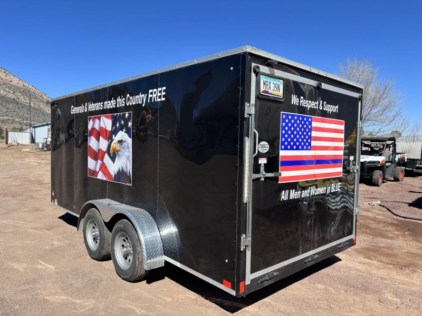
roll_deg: -0.5
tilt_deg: -1.5
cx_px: 211
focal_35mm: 26
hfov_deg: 67.3
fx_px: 317
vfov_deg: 53.1
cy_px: 158
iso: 50
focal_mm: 5.96
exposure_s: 1/2193
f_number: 1.6
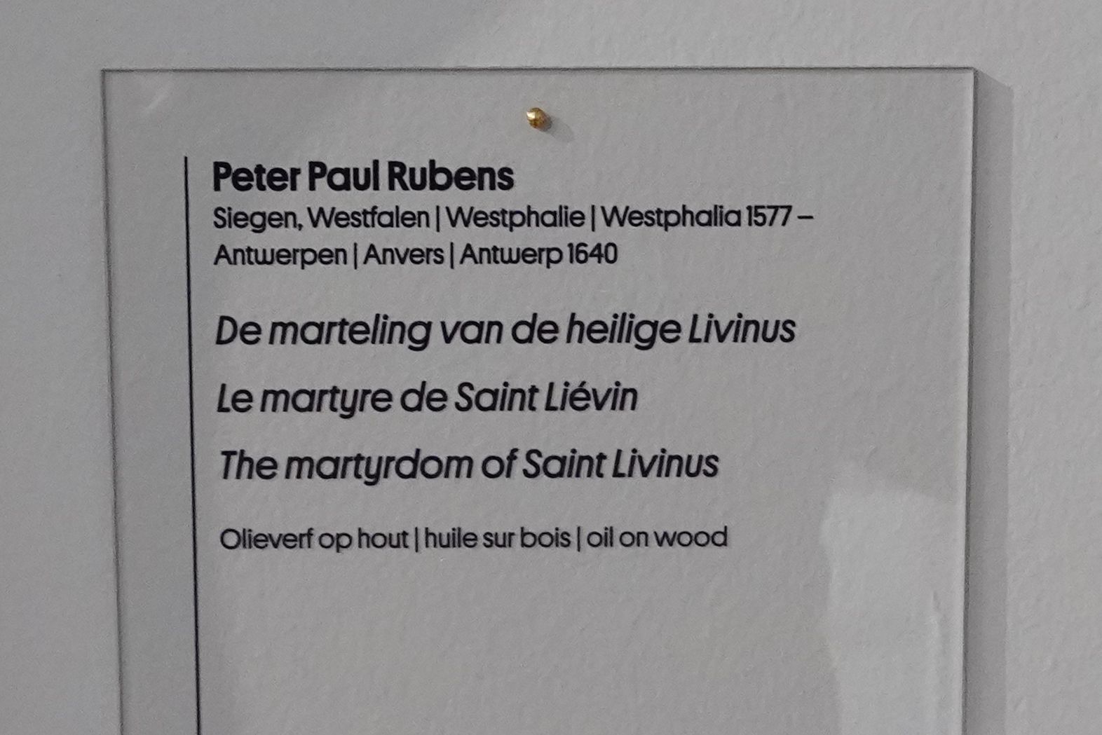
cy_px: 368
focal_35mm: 24
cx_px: 551
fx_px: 735
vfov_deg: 53.2
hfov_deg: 73.7
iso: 3200
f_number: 8
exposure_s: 1/80
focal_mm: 24
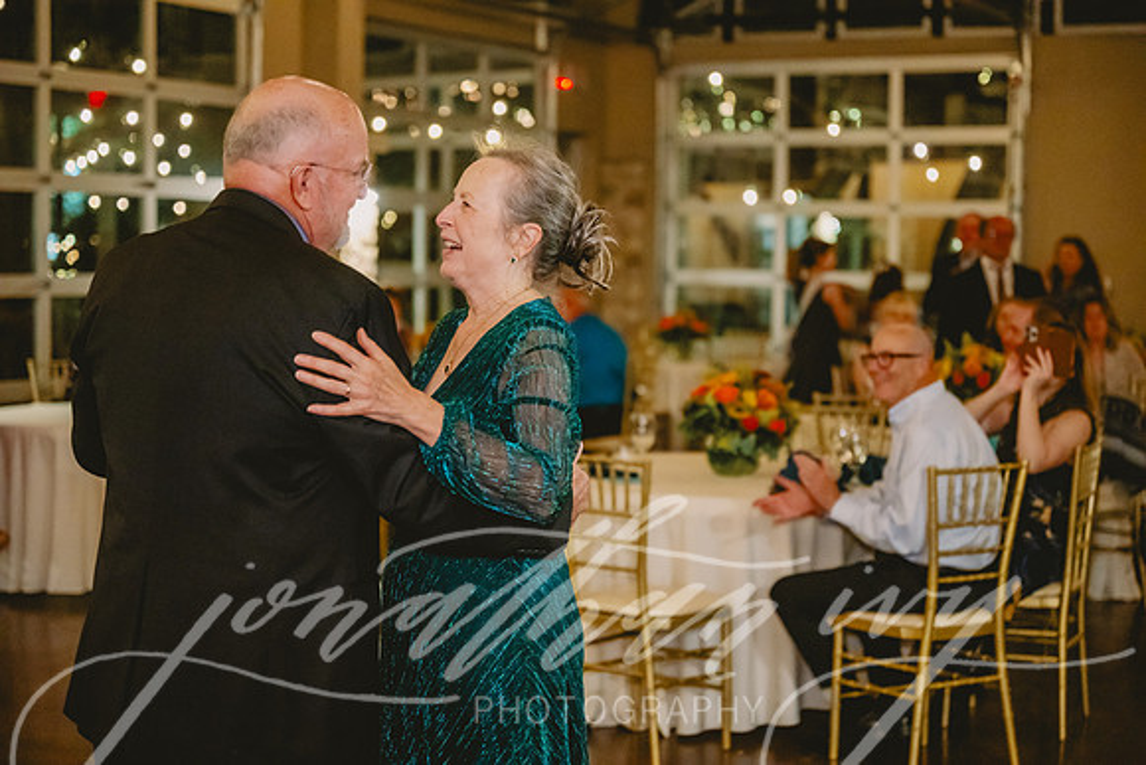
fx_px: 2229
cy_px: 382
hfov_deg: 28.8
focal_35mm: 70
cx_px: 573
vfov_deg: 19.5
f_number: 2.8
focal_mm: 70
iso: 5000
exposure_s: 1/160
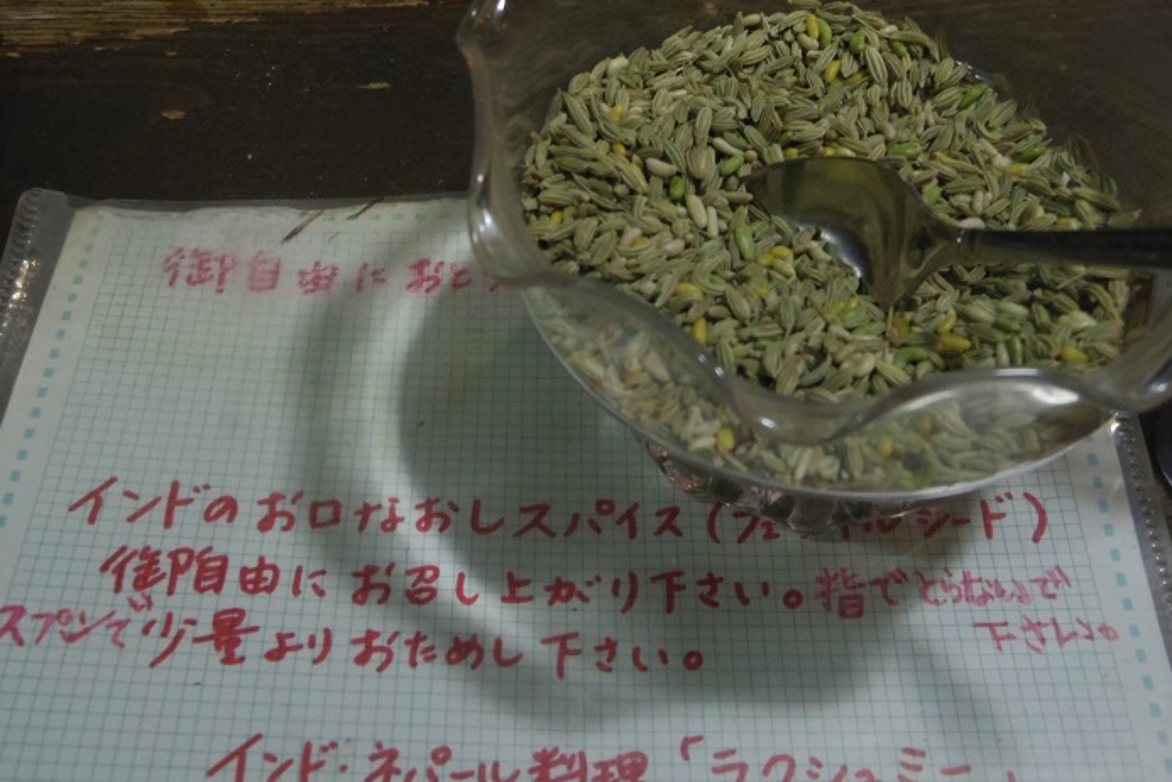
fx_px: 1335
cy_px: 439
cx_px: 585
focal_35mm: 41
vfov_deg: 32.6
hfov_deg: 47.4
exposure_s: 1/60
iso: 1000
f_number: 3.2
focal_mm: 7
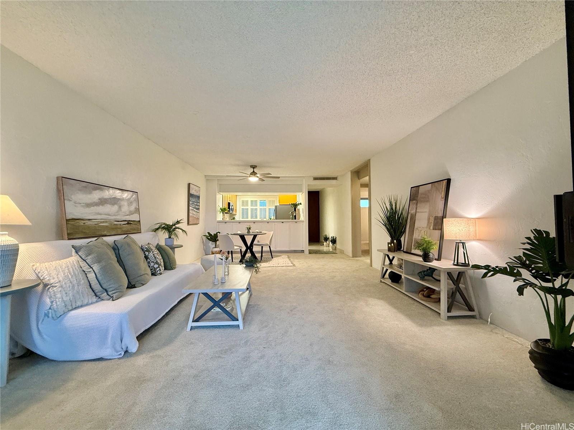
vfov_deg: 85.7
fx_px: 232
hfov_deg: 102.1
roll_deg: +0.0
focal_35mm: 14
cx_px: 287
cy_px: 215
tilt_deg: +1.1
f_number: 2.2
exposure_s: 1/60
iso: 250
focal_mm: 2.22
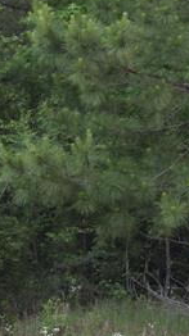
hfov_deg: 5.8
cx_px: 222
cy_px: 141
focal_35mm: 209
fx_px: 1866
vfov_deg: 10.3
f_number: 4.5
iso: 560
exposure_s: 1/60
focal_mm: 34
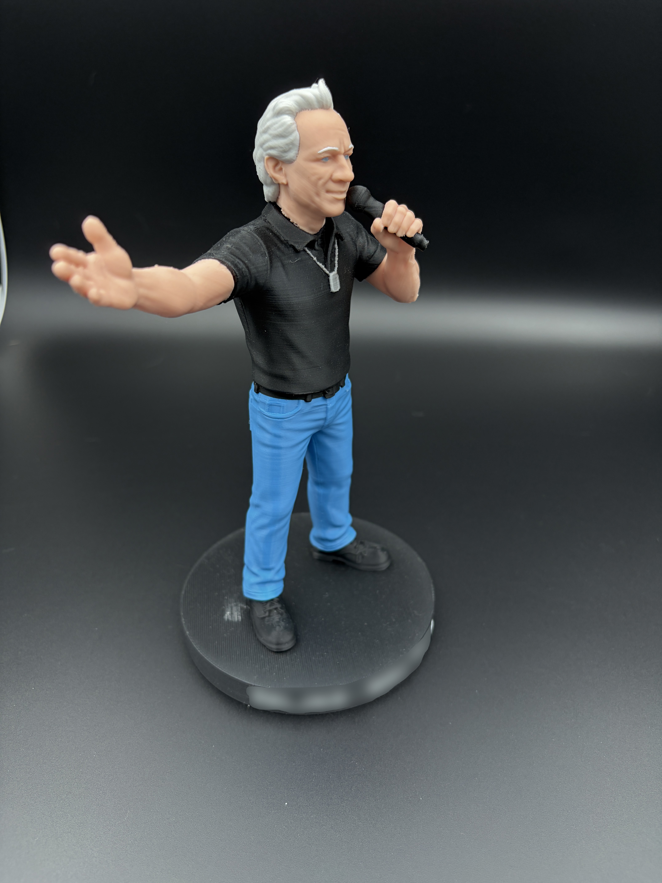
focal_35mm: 26
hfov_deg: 53.1
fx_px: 663
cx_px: 331
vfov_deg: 67.3
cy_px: 442
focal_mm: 5.96
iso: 40
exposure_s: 1/174
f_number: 1.6
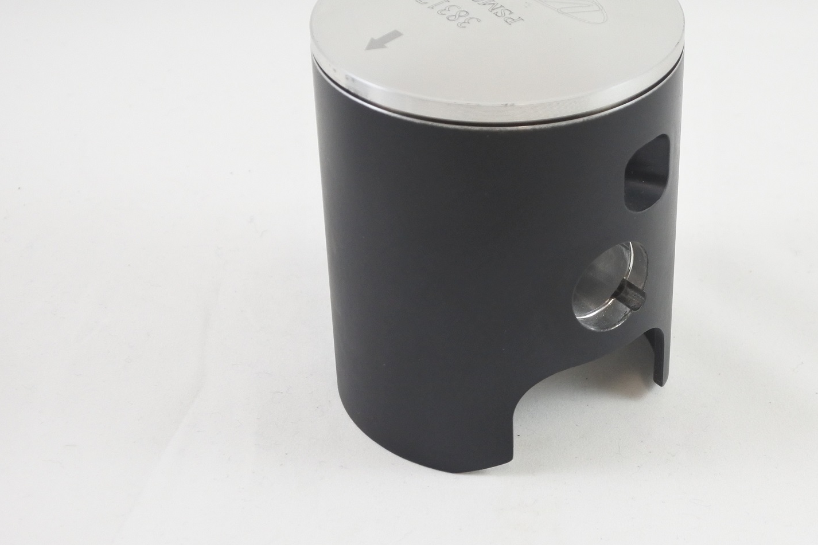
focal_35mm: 56
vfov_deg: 24.1
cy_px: 189
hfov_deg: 35.5
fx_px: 1272
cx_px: 495
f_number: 4.2
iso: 560
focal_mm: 15.7
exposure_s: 1/125
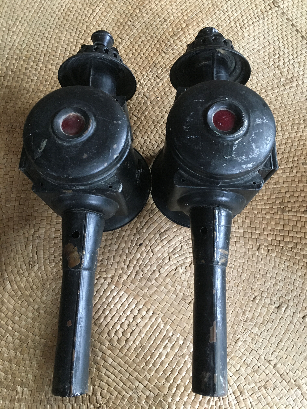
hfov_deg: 48.2
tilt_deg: -71.3
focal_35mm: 29
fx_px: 343
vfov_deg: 61.7
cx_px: 154
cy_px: 204
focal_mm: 4.15
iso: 200
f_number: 2.2
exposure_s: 1/20
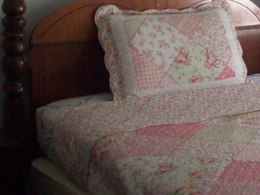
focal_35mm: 102
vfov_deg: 14.3
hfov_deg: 18.8
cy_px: 5
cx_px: 255
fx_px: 766
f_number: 2.8
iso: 160
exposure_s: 1/25.4
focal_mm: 6.2
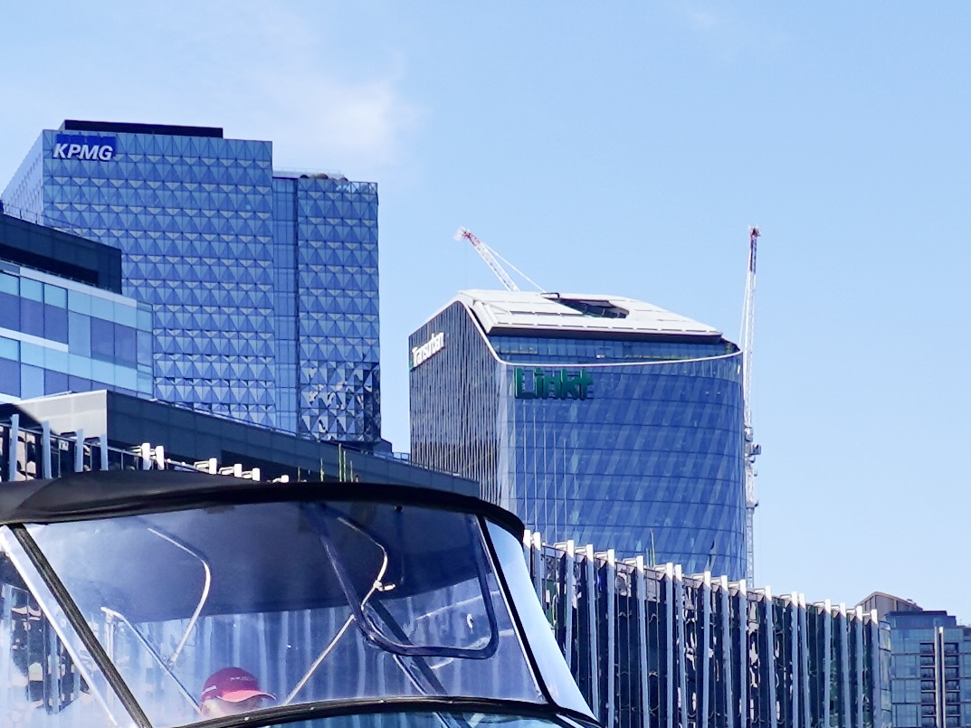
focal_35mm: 129
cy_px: 796
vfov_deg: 11.3
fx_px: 3619
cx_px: 419
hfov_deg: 15.3
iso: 100
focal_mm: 16
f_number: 8
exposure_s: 1/200
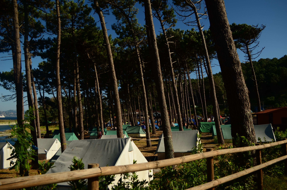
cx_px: 144
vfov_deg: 47.7
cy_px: 95
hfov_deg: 67.5
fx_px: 215
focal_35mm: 27
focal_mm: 18
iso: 100
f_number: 4
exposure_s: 1/640
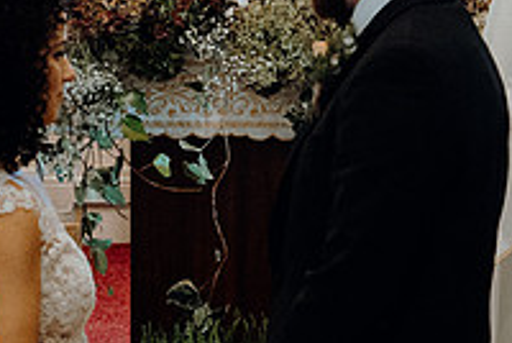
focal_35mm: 165
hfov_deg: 12.3
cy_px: 52
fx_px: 2350
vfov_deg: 8.3
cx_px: 481
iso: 2000
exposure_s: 1/160
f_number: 3.5
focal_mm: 38
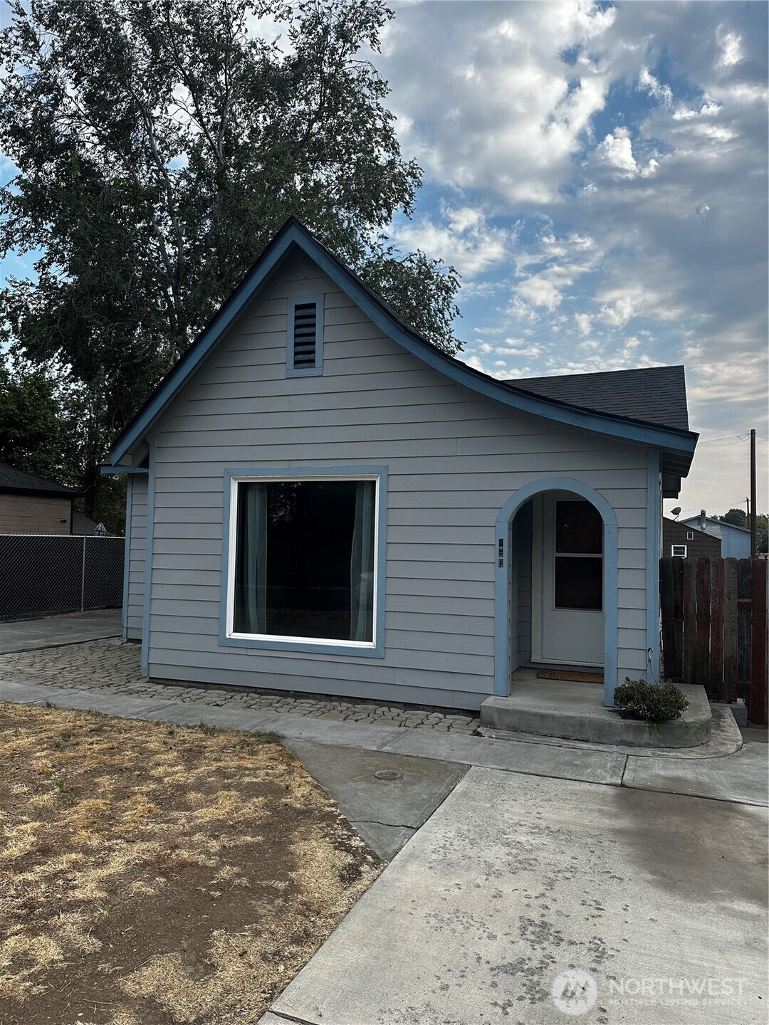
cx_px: 384
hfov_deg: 56.8
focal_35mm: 24
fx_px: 711
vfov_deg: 71.6
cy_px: 512
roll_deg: -0.9
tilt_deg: +3.6
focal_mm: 6.86
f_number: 1.78
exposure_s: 1/2203
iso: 80
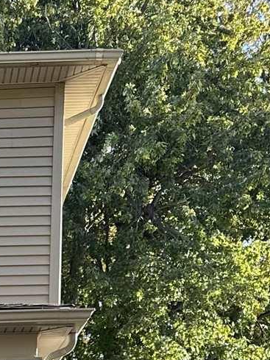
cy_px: 583
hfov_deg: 11.9
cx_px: -246
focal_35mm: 113
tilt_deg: +4.4
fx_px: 1175
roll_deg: -2.2
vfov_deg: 15.6
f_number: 1.78
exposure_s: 1/345
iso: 80
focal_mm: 6.86
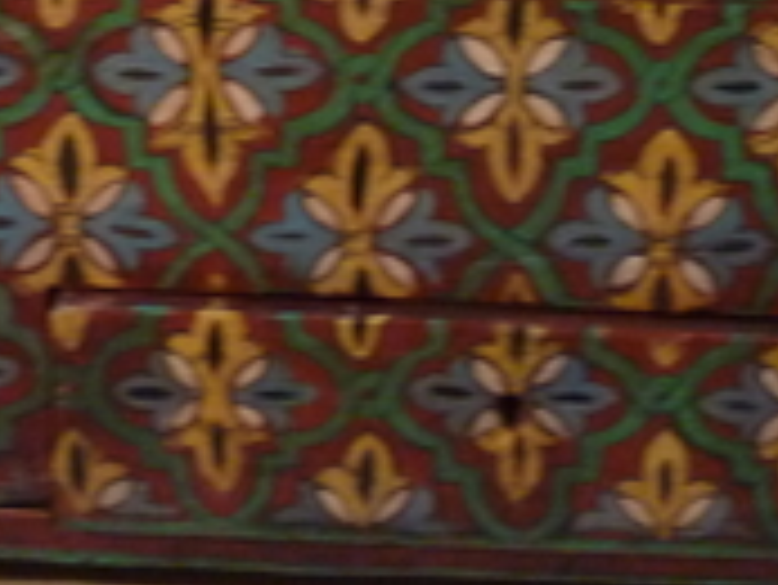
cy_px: -216
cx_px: 589
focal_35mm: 156
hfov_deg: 12.6
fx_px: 3509
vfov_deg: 9.3
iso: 400
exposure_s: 1/15
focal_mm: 7.3
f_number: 3.7
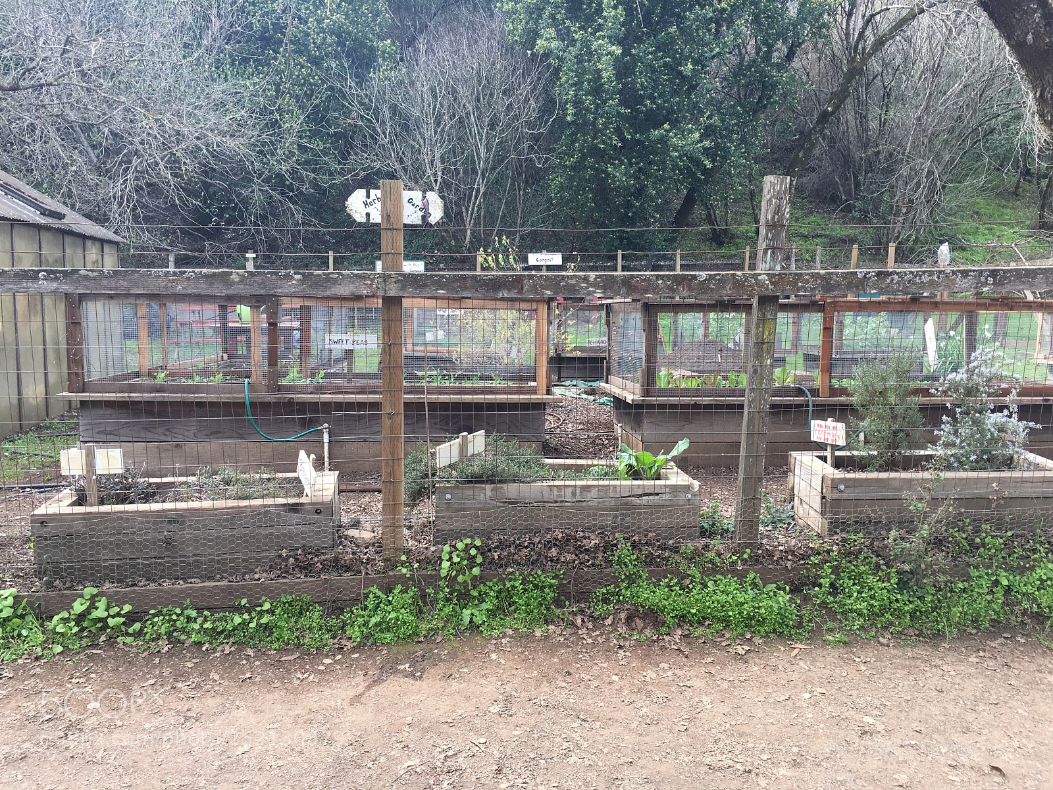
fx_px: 882
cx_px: 526
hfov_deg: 61.7
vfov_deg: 48.2
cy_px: 395
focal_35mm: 29
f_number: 2.2
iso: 25
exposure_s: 1/120
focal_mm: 4.15
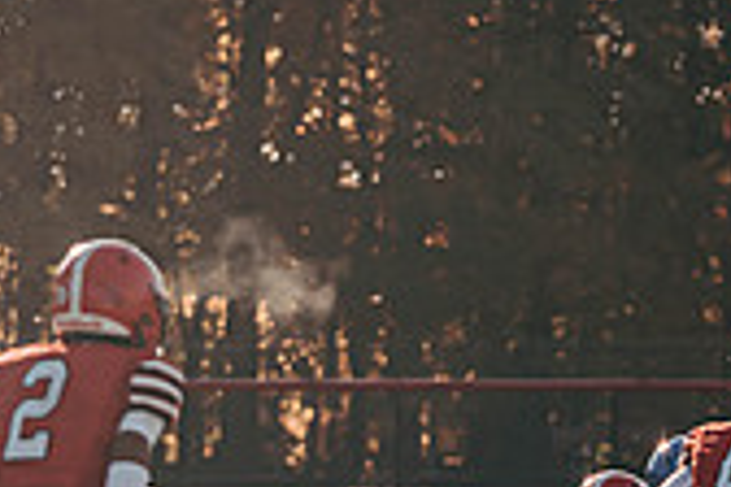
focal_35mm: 471
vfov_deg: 2.9
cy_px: 433
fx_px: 9563
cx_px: 254
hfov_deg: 4.4
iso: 125
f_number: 2.8
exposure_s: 1/3200
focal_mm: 105
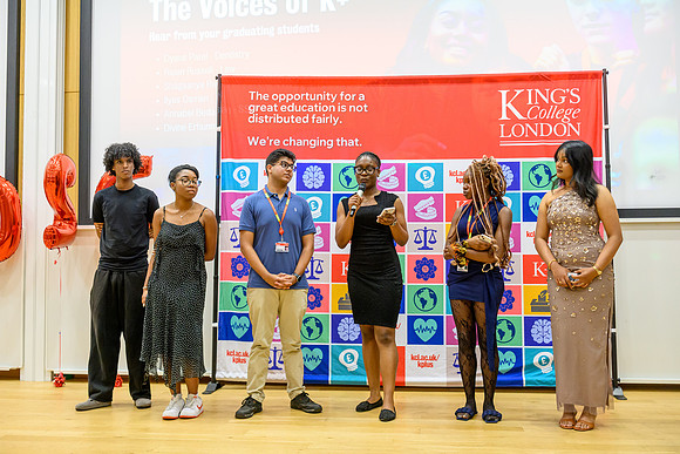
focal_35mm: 36
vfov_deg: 37.4
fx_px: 671
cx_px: 340
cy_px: 227
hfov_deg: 53.8
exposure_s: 1/320
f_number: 3.2
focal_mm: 35
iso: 5000
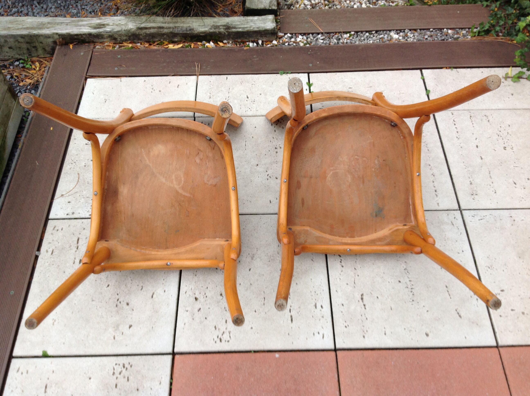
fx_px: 535
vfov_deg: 40.6
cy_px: 198
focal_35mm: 35
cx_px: 265
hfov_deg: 52.7
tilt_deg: -56.8
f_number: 2.4
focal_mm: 4.28
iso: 50
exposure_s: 1/30
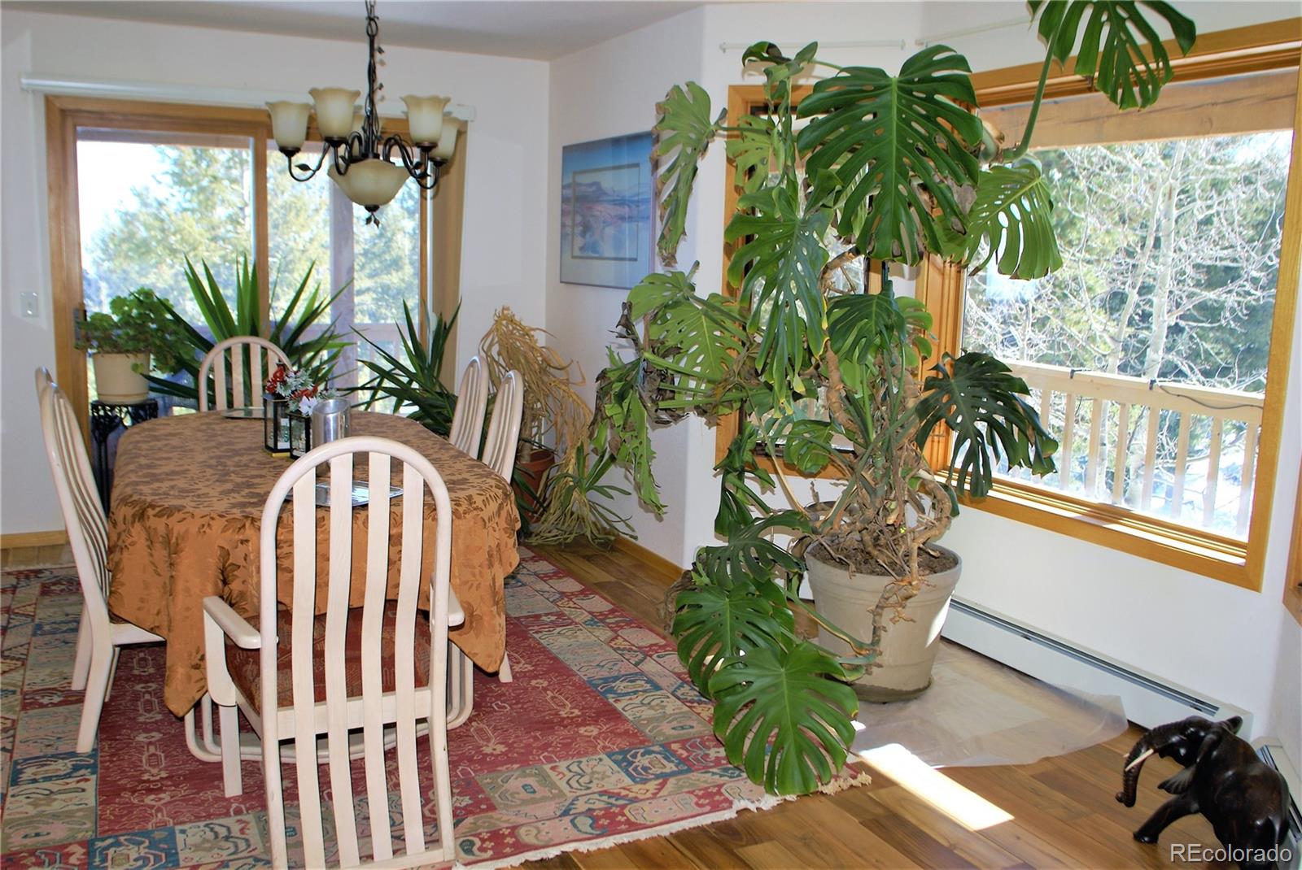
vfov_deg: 43.7
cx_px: 651
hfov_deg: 61.9
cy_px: 435
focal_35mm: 30
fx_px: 1086
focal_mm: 20
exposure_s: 1/125
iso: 100
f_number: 4.5
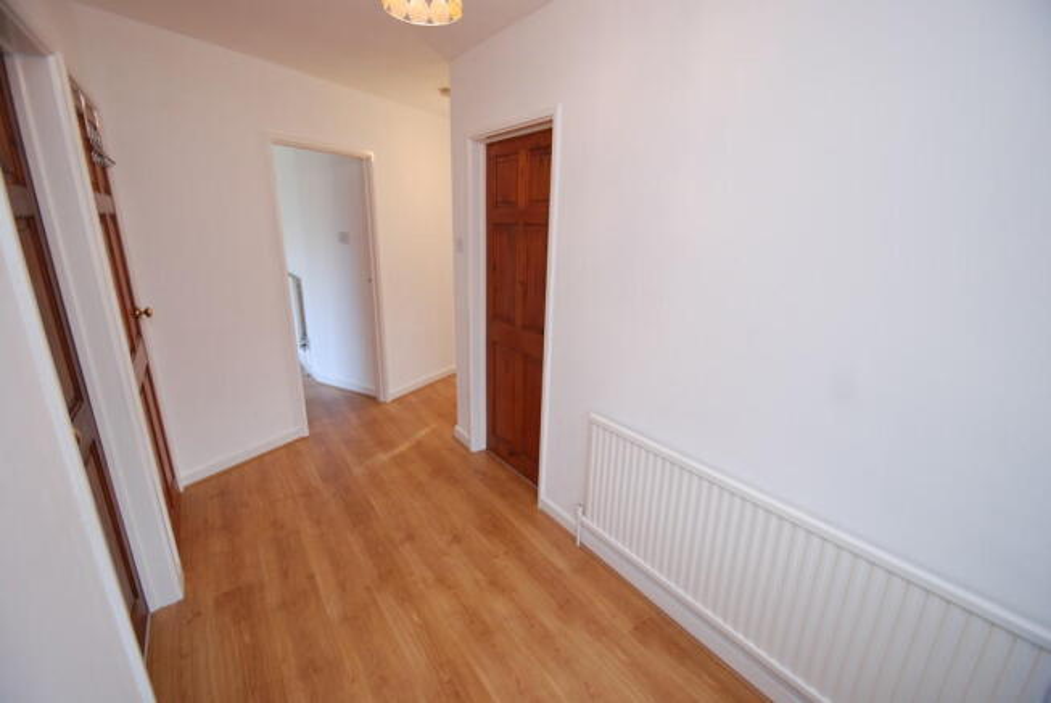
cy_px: 352
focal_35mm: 15
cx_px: 526
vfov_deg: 77.5
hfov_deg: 100.3
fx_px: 438
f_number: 3.5
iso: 200
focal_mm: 10
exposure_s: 1/30
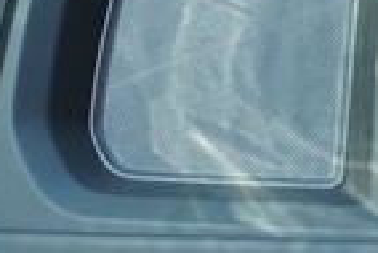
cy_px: -152
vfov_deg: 12.0
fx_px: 1135
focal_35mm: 108
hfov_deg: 18.0
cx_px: 453
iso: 1250
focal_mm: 16
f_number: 4
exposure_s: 1/160
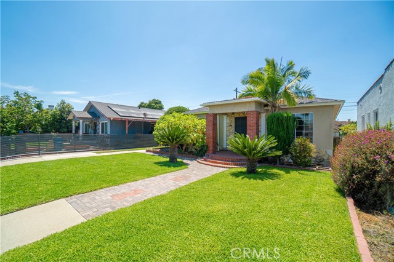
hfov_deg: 100.4
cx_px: 197
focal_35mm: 15
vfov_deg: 77.3
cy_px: 131
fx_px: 164
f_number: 7.1
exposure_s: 1/320
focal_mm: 10
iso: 100
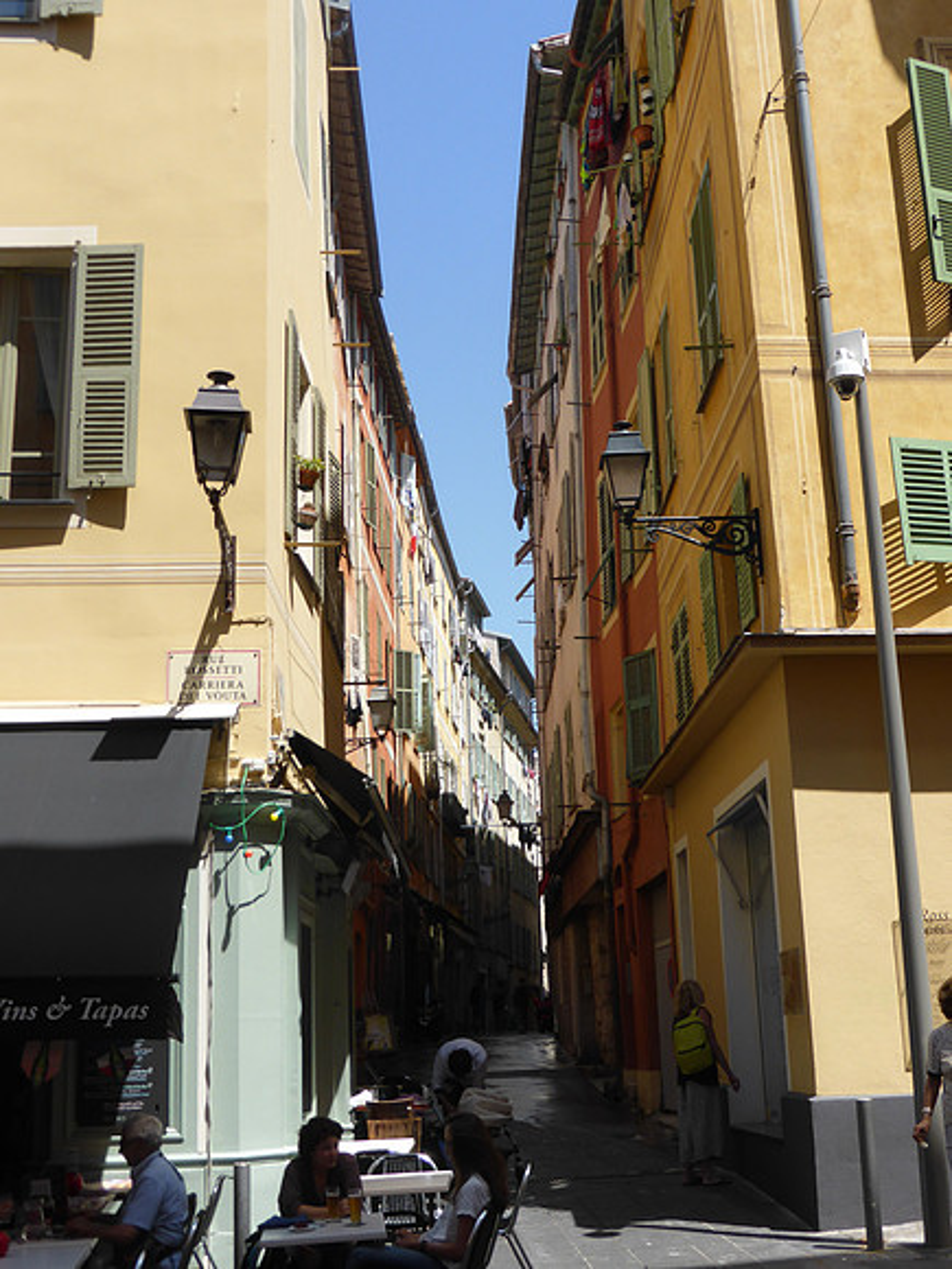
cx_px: 476
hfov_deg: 33.6
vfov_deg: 43.9
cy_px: 634
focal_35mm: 43
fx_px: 1577
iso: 100
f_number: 3.9
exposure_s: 1/640
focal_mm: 7.4
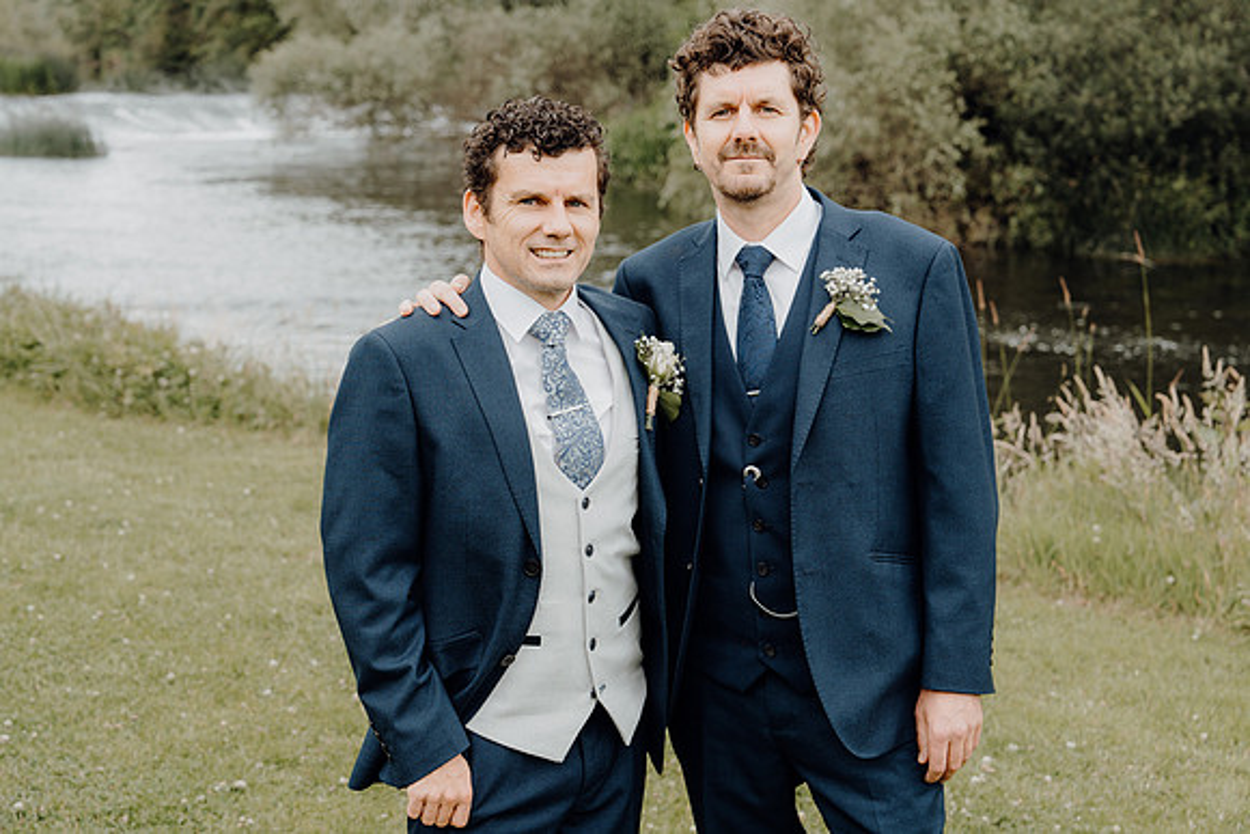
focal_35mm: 56
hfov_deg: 35.6
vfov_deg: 24.2
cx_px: 625
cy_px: 417
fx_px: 1945
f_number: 5
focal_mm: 56
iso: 160
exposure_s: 1/200
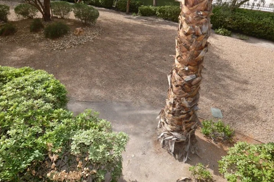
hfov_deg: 74.2
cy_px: 57
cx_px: 122
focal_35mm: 24
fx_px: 180
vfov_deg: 52.3
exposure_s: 1/200
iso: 100
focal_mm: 11
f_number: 7.1
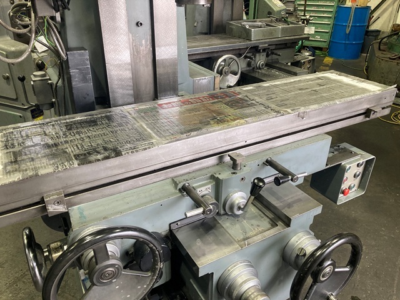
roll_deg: -1.8
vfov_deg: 49.7
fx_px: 324
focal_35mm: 28
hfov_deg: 63.4
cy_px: 150
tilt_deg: -28.7
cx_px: 200
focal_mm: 3.99
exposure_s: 1/60
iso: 100
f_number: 1.8
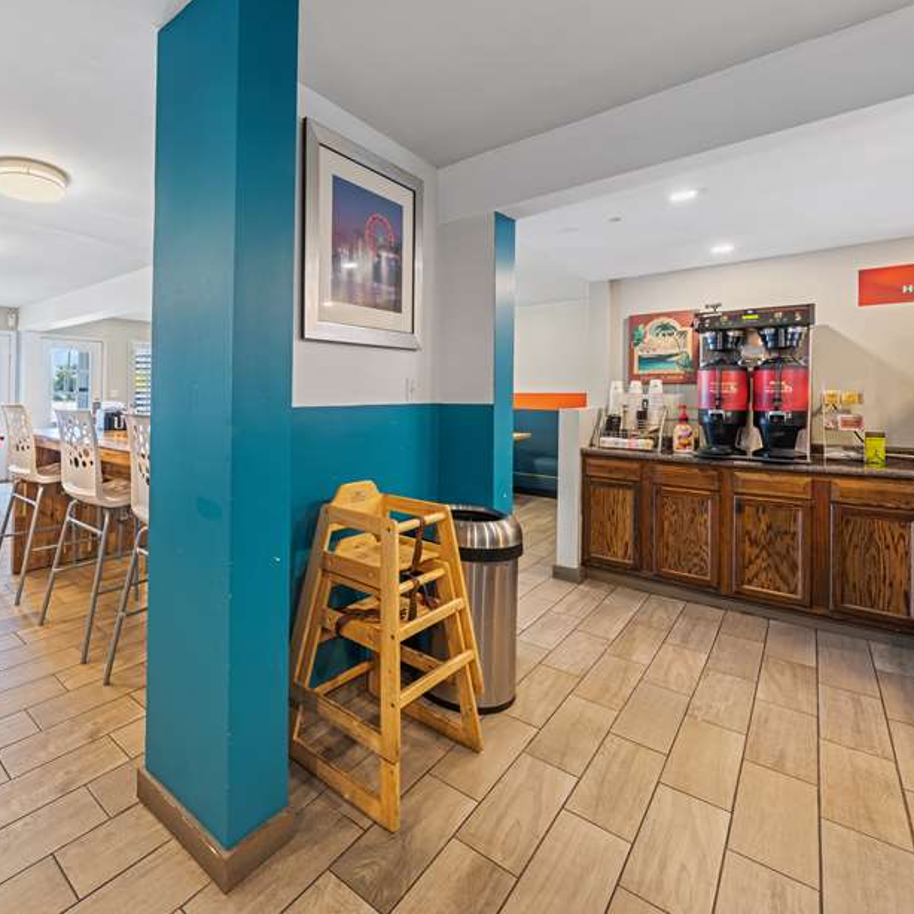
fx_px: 508
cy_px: 409
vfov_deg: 83.7
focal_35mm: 17
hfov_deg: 80.7
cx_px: 293
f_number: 8
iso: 250
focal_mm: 12
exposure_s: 4
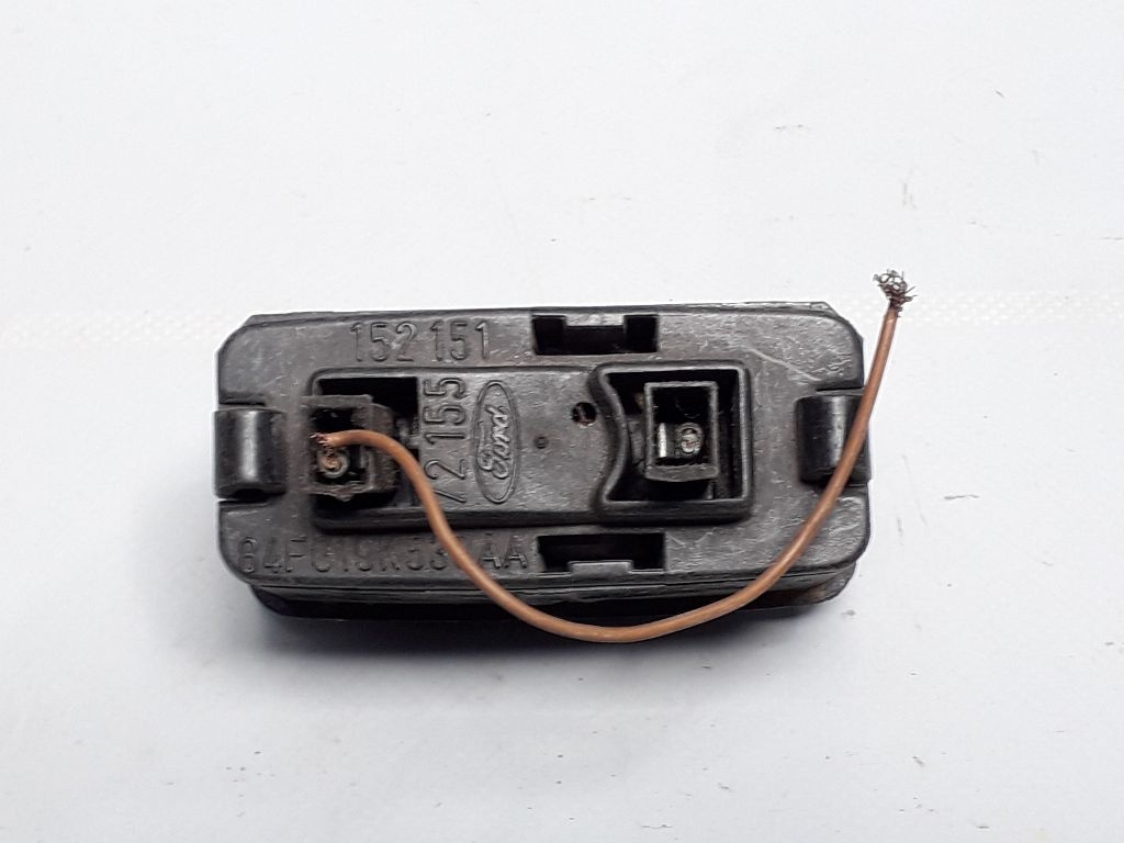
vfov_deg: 51.4
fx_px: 877
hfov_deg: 65.3
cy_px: 422
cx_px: 562
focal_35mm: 27
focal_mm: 3.6
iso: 50
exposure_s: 1/50
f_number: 1.9
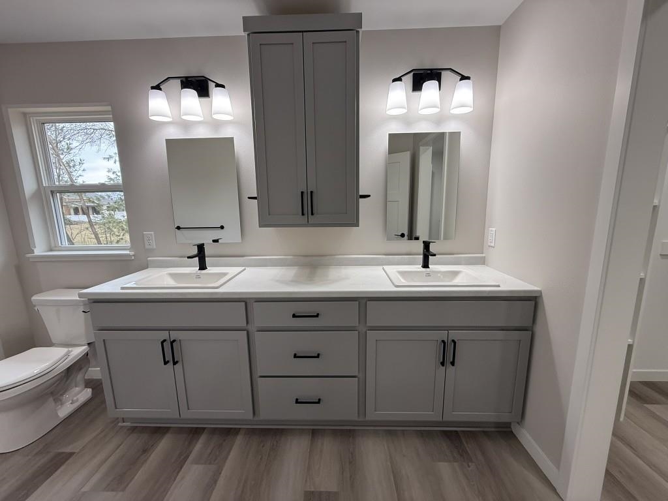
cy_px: 250
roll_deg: +0.8
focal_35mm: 14
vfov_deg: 85.7
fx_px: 270
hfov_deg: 102.1
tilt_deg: -9.3
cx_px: 334
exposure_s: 1/120
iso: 160
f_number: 2.2
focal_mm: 2.22
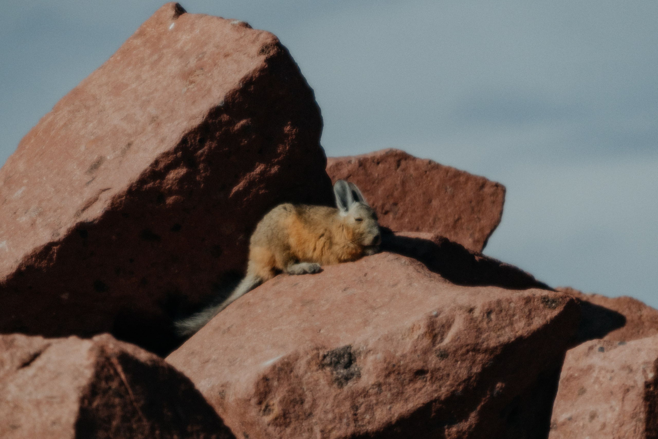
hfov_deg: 6.3
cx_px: 359
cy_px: 200
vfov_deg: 4.2
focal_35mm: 327
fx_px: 5975
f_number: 4.5
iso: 500
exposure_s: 1/4000
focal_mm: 200
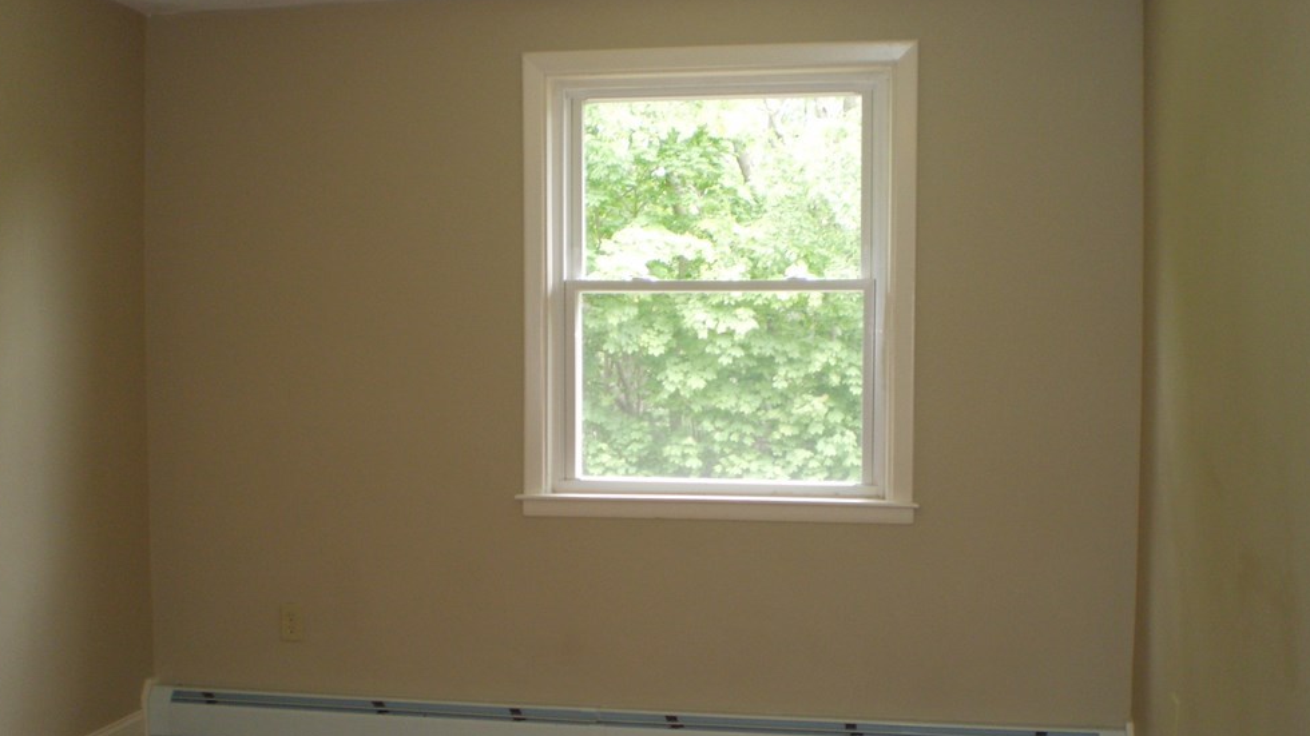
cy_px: 442
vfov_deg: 28.9
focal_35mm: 41
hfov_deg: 49.4
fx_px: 1424
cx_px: 664
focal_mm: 6.3
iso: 160
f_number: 3.1
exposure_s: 1/30
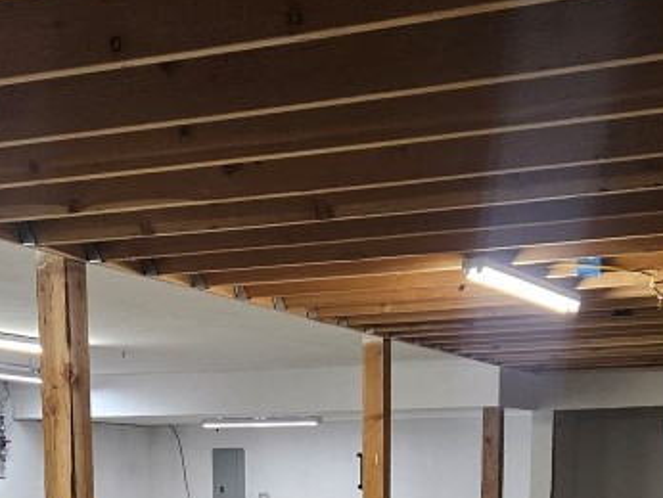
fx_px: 1303
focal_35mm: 68
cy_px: 680
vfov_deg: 19.6
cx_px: 289
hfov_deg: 28.5
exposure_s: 1/120
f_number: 1.8
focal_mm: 5.4
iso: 250
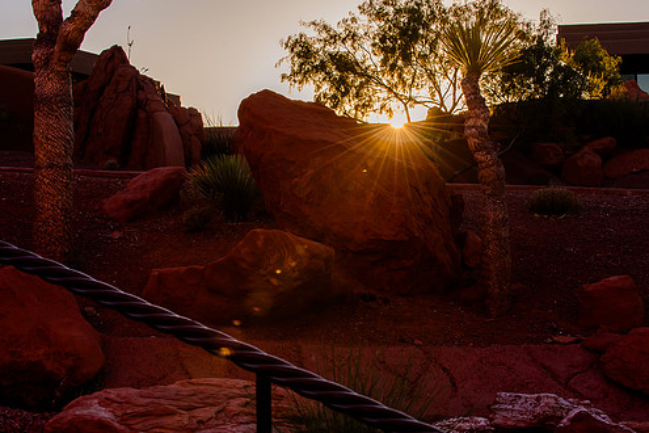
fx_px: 1478
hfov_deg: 24.8
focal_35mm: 82
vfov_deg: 16.7
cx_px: 320
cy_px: 213
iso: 500
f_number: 10
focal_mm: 70
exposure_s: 1/250
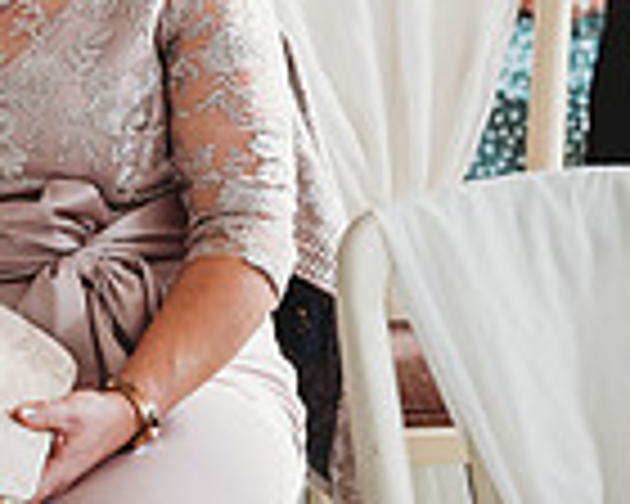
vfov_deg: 5.7
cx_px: -153
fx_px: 5072
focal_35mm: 272
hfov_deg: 7.0
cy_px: 4
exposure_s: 1/160
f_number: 3.2
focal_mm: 70
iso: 560
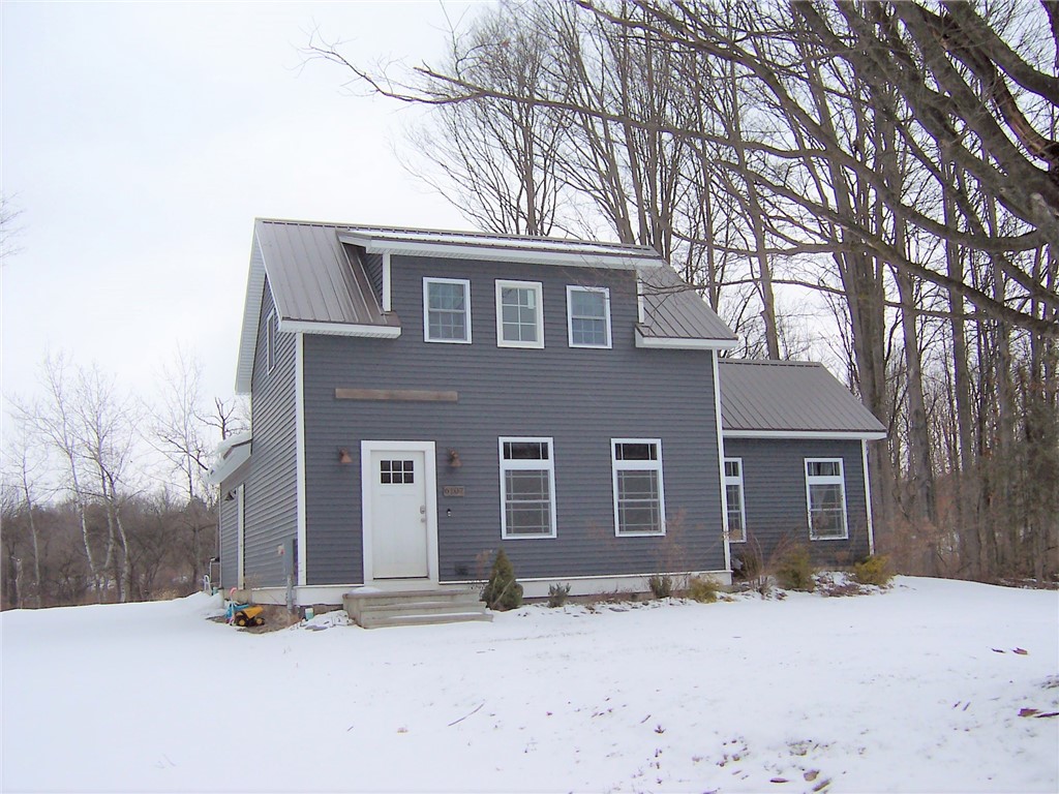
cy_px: 397
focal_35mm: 36
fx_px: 1101
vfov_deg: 39.7
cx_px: 530
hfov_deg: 51.4
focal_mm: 5.6
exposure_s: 1/125
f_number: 3.4
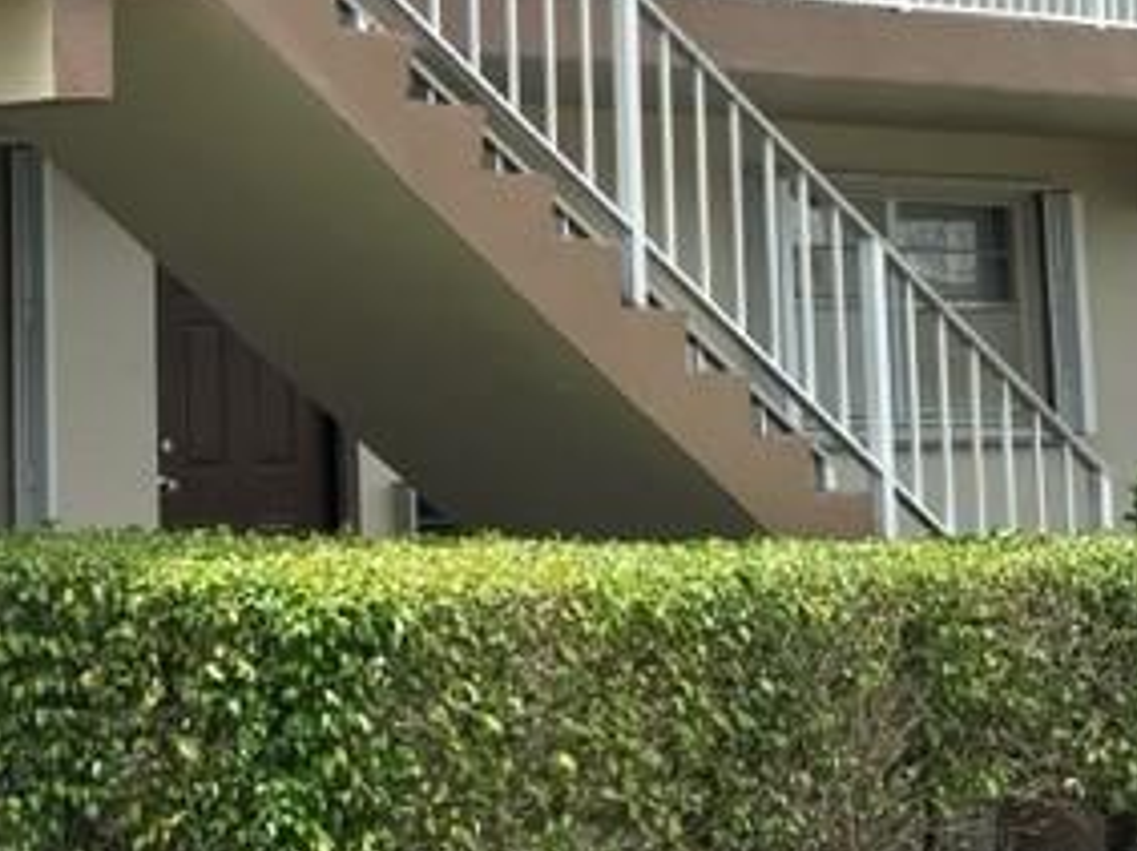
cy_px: -89
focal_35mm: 109
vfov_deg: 13.3
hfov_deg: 17.5
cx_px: -89
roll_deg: +0.0
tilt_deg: +6.5
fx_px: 3577
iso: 64
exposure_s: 1/1916
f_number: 1.78
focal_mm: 6.86
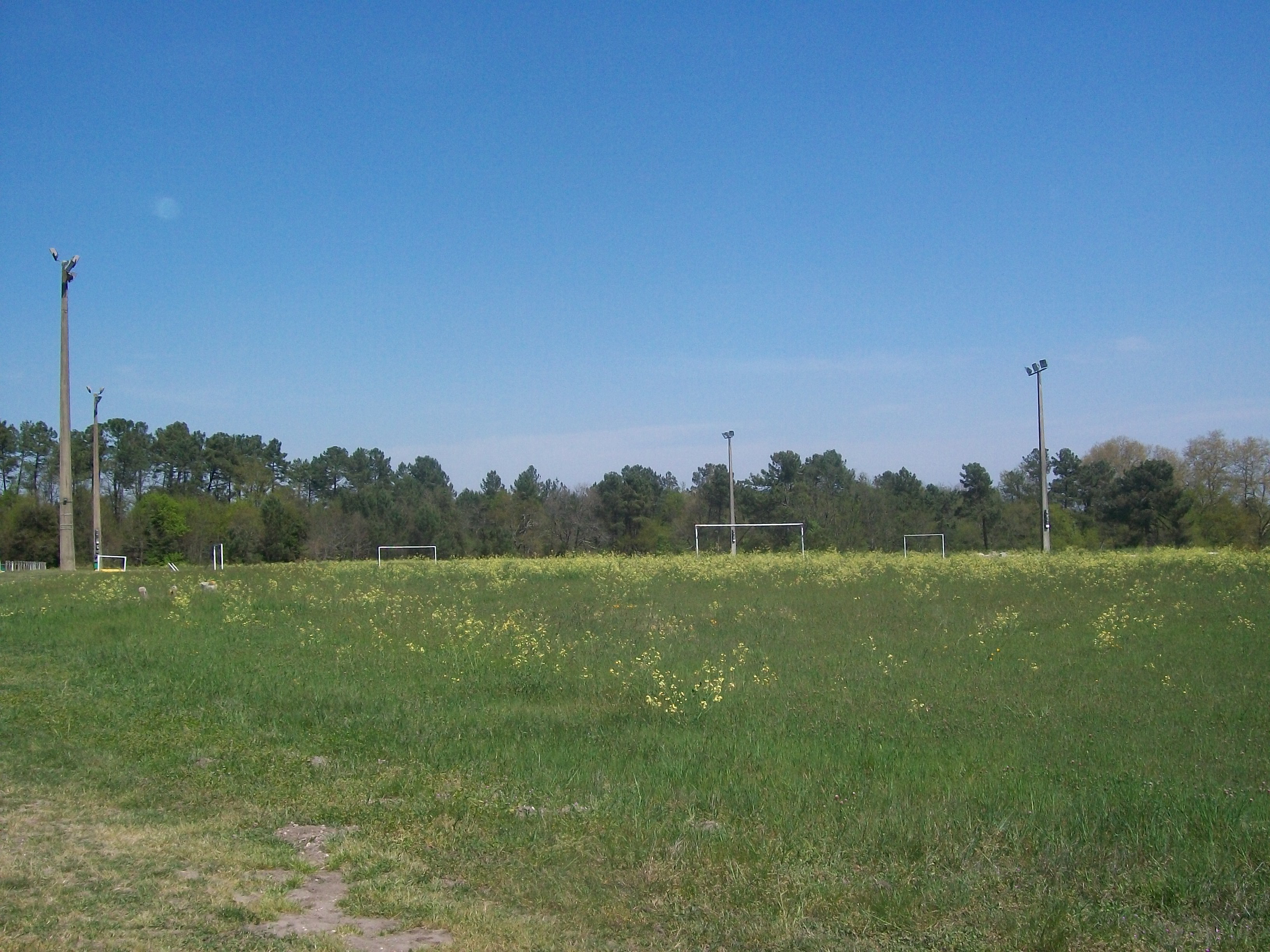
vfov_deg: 39.7
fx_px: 1321
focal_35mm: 36
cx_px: 635
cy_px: 476
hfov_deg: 51.4
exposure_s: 1/800
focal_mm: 6
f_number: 4.8
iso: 80
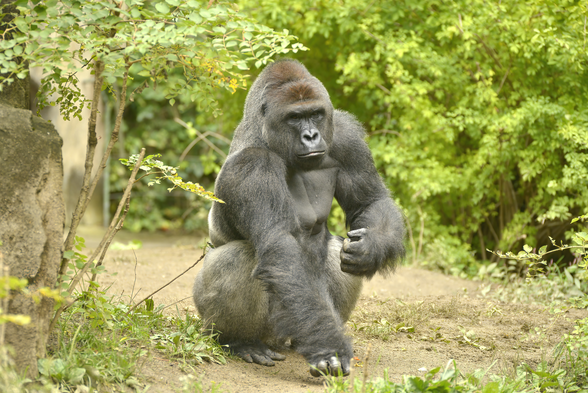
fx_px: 4411
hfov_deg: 7.6
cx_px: 294
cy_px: 196
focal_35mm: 270
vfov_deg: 5.1
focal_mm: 270
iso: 800
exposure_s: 1/640
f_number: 5.6
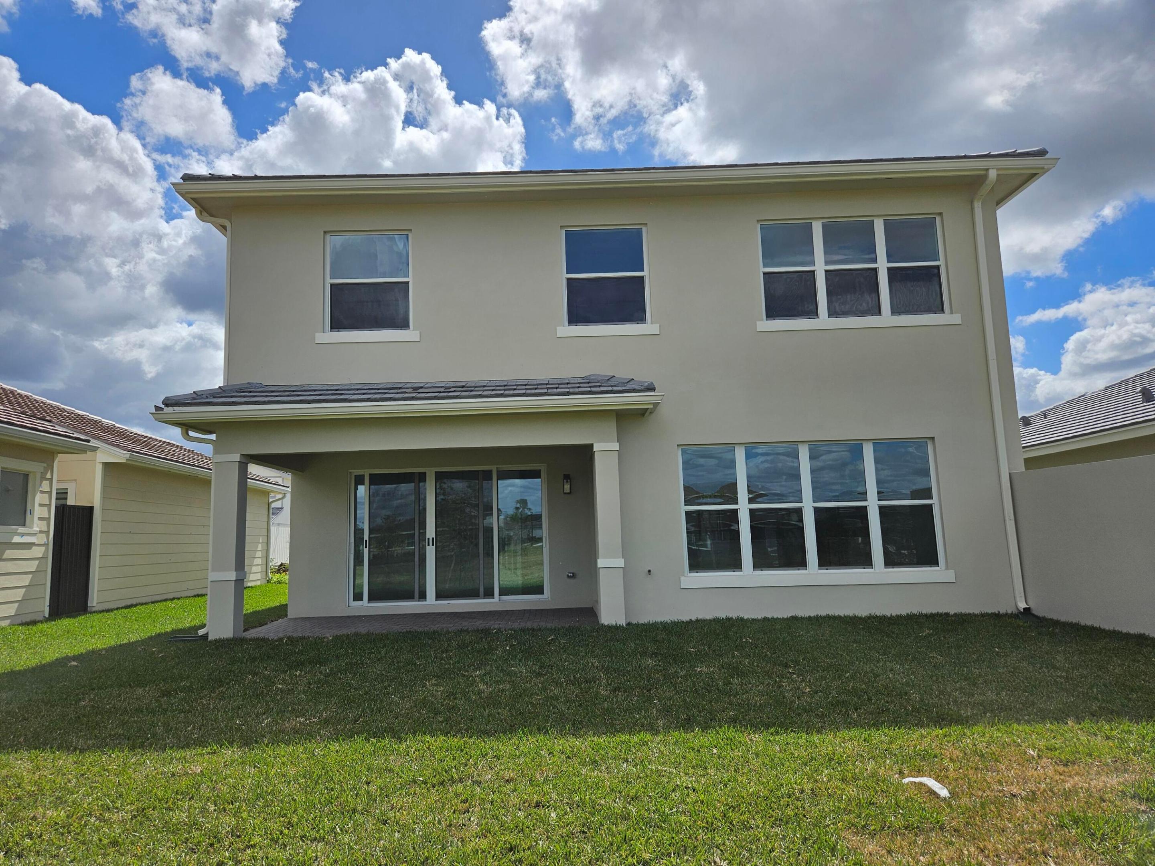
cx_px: 578
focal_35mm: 23
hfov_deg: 73.9
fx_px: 767
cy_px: 433
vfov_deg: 58.9
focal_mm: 5.4
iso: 25
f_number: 1.8
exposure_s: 1/3512
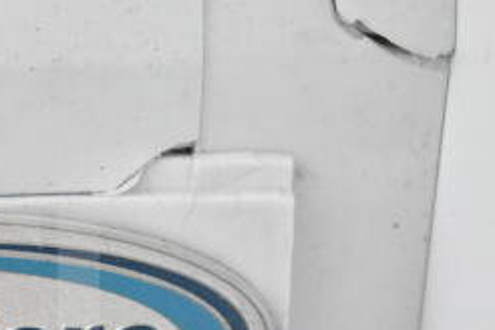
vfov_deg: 8.0
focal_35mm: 171
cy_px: 361
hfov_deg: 11.8
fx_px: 2351
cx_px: -74
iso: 9000
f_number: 5.3
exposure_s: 1/80
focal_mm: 46
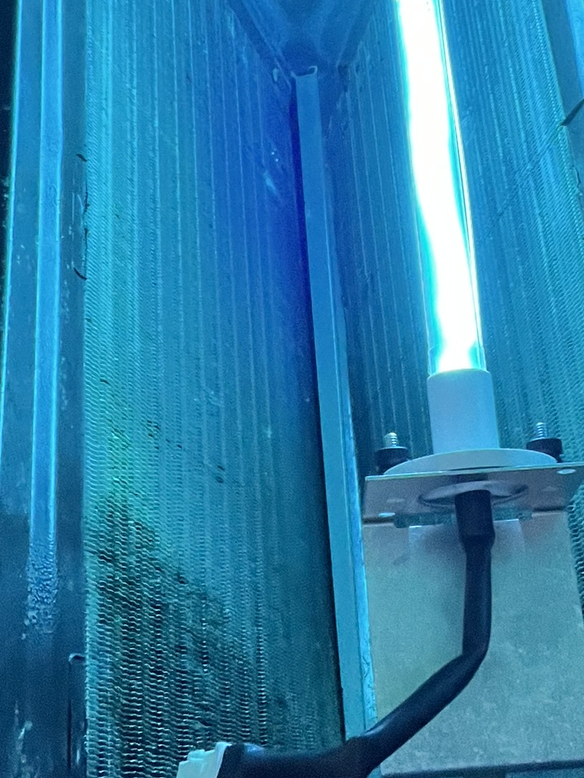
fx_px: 1327
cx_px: 351
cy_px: 166
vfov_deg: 31.9
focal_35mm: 59
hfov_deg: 24.8
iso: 320
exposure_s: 1/30
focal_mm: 2.71
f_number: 2.2
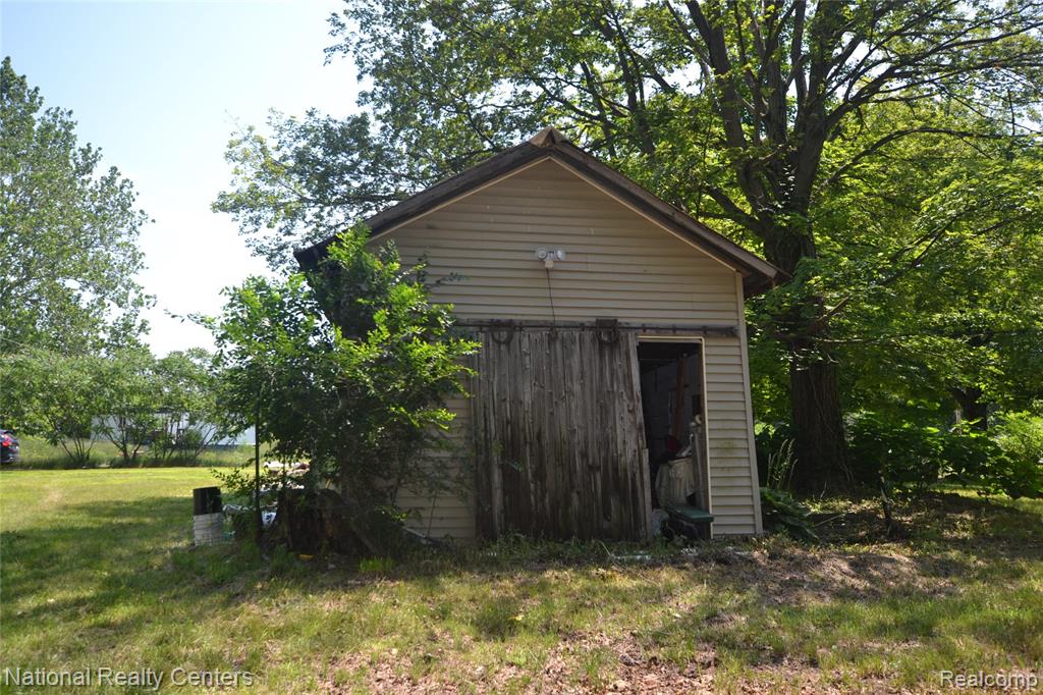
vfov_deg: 43.6
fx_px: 869
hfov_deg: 61.9
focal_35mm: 30
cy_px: 348
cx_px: 522
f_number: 5
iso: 100
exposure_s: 1/200
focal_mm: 20
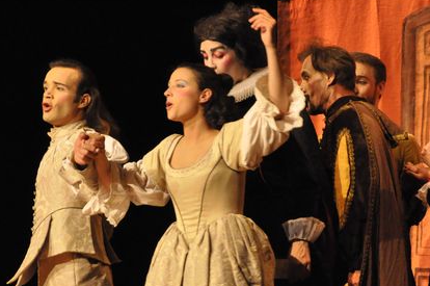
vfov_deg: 8.1
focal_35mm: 168
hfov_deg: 12.2
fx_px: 2004
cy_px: 244
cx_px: 297
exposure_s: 1/125
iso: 3200
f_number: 5
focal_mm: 58
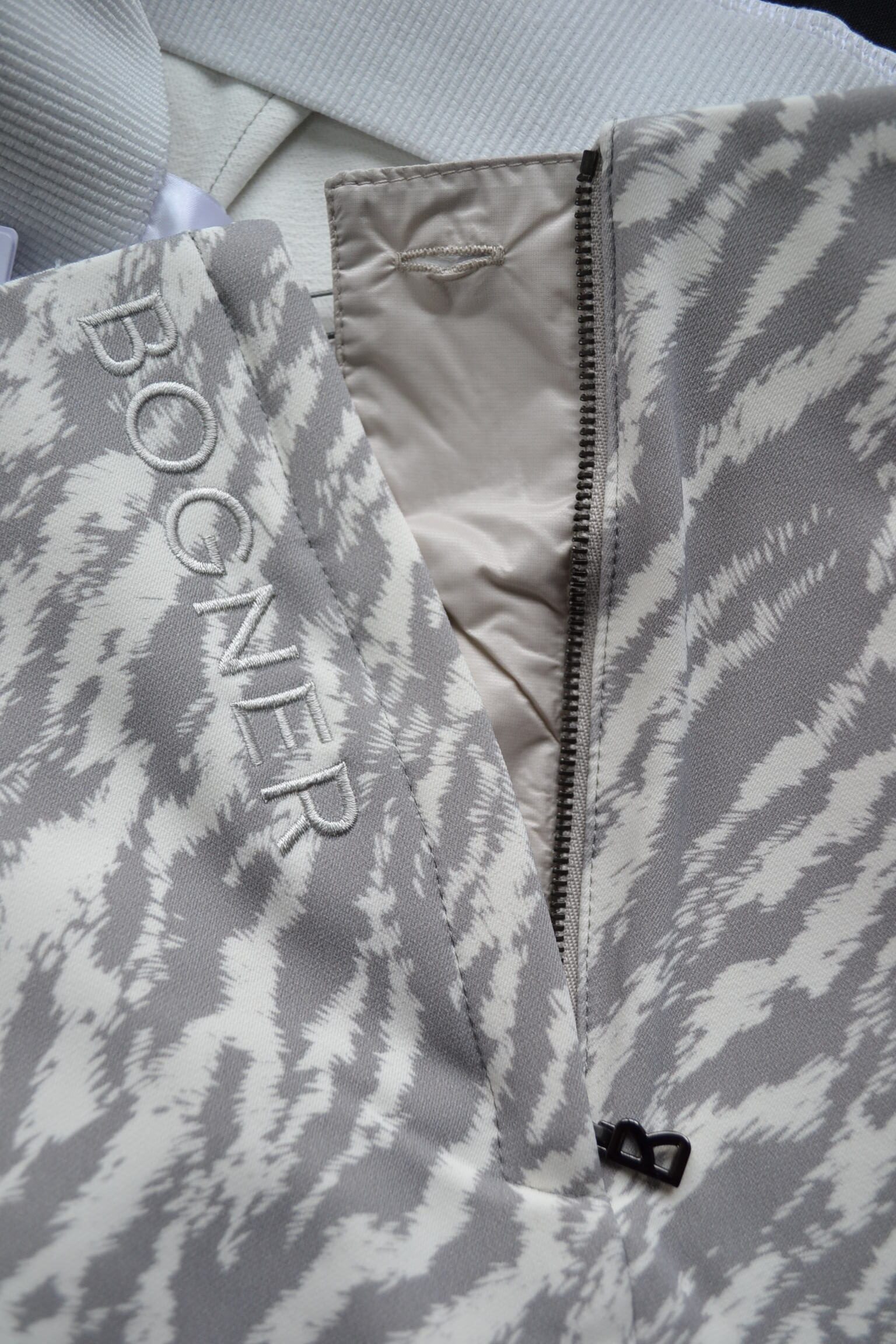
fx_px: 1344
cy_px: 672
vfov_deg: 53.1
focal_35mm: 36
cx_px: 448
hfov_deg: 36.9
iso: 400
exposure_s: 1/80
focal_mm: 24
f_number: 4.5
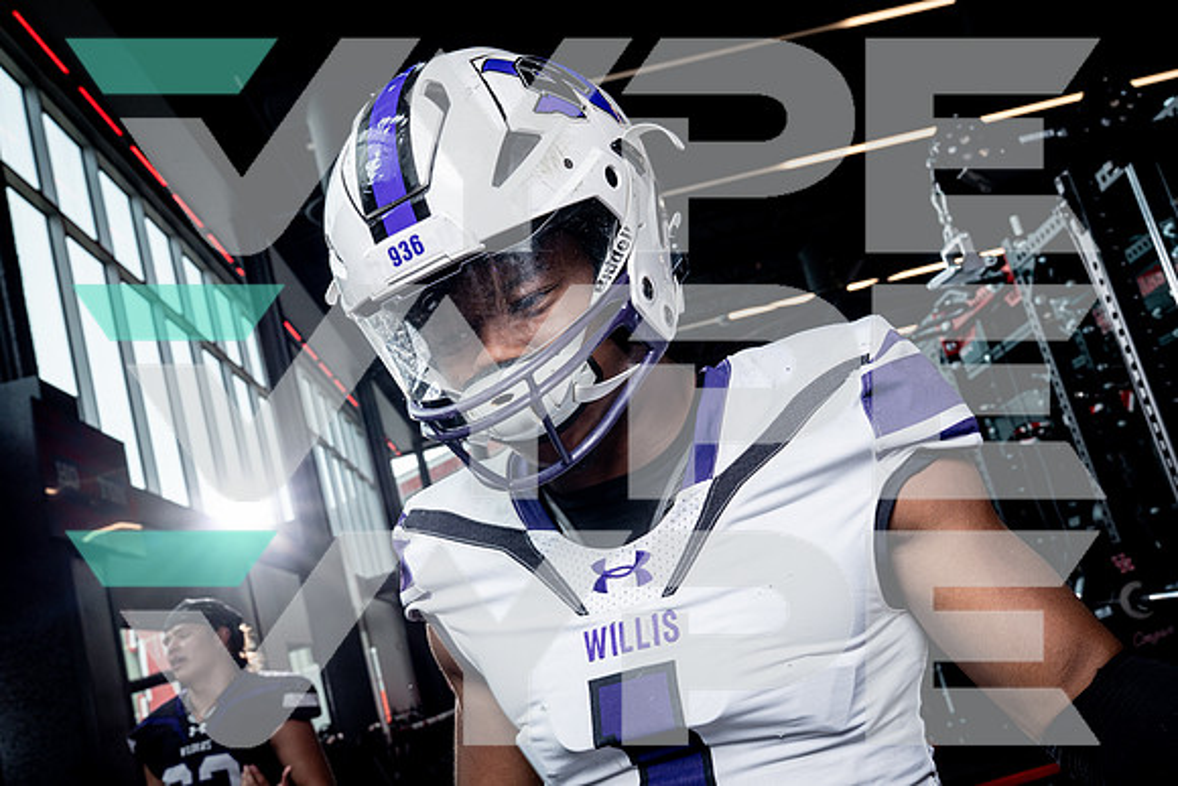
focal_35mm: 35
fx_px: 1145
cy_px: 393
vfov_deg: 37.9
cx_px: 589
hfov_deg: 54.4
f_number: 8
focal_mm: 35
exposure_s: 1/250
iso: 640
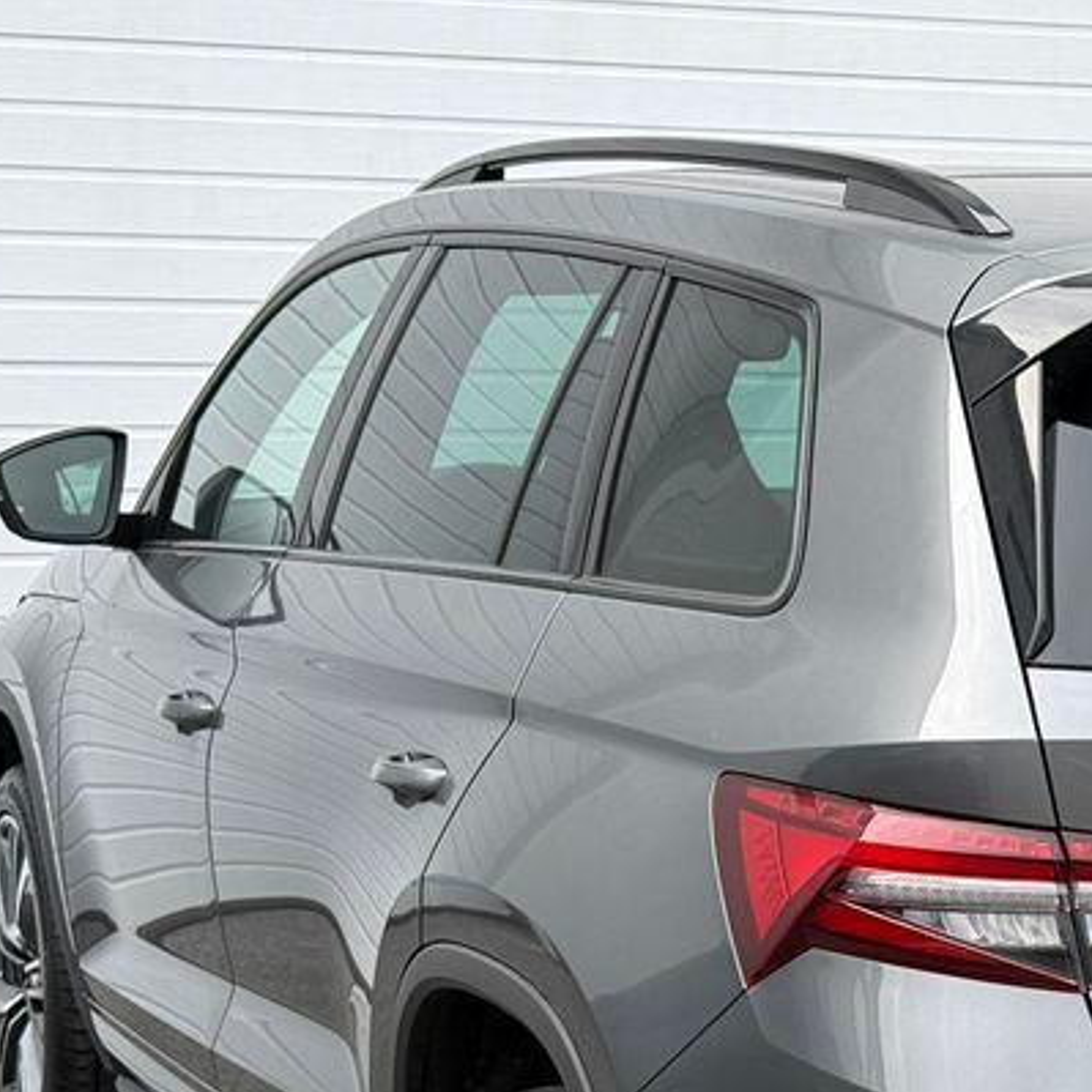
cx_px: 1185
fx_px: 3890
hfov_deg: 15.6
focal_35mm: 109
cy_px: 1004
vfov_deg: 15.8
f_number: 1.78
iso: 64
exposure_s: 1/802
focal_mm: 6.76
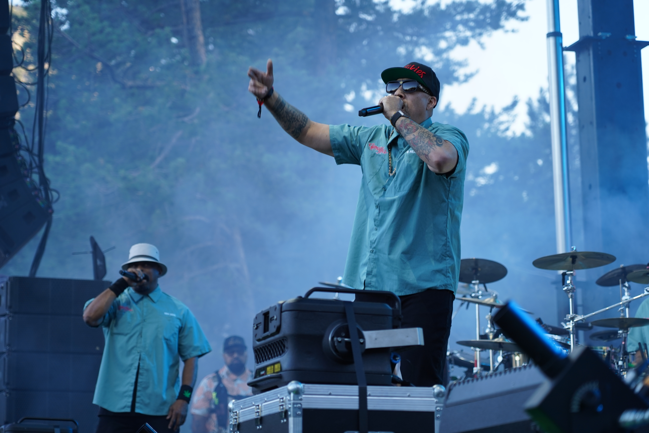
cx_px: 324
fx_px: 1893
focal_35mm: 105
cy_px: 216
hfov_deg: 19.5
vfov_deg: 13.0
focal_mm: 105
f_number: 4
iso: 200
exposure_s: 1/125
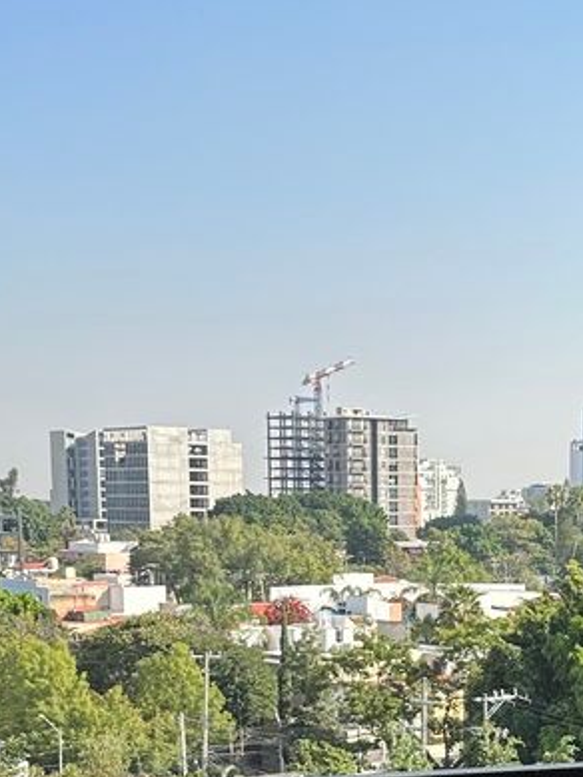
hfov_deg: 19.6
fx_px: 1661
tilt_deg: -8.2
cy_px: 745
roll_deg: -0.5
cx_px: 495
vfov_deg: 25.3
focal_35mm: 74
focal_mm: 6.86
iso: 80
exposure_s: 1/2410
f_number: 1.78
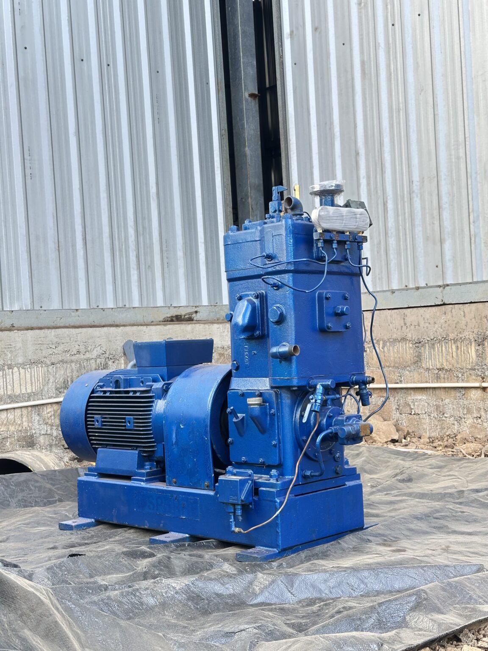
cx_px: 244
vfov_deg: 39.7
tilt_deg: +1.2
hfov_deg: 30.3
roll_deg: +3.7
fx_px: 902
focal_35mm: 48
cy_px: 326
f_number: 1.78
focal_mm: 6.86
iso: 64
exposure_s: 1/241
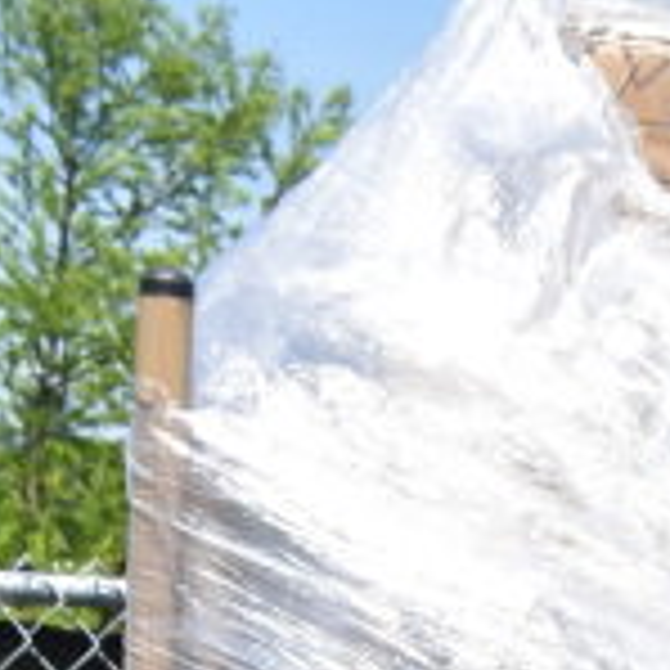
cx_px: 1003
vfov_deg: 10.5
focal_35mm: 141
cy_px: 1657
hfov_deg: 11.8
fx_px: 3088
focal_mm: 18
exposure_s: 1/320
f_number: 9
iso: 200
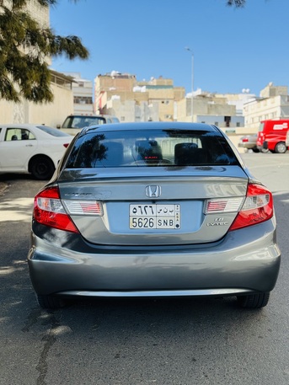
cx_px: 144
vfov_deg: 39.6
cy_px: 192
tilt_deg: -2.5
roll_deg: +0.6
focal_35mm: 48
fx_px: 534
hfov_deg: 30.3
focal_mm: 6.76
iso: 64
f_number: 1.78
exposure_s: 1/1984
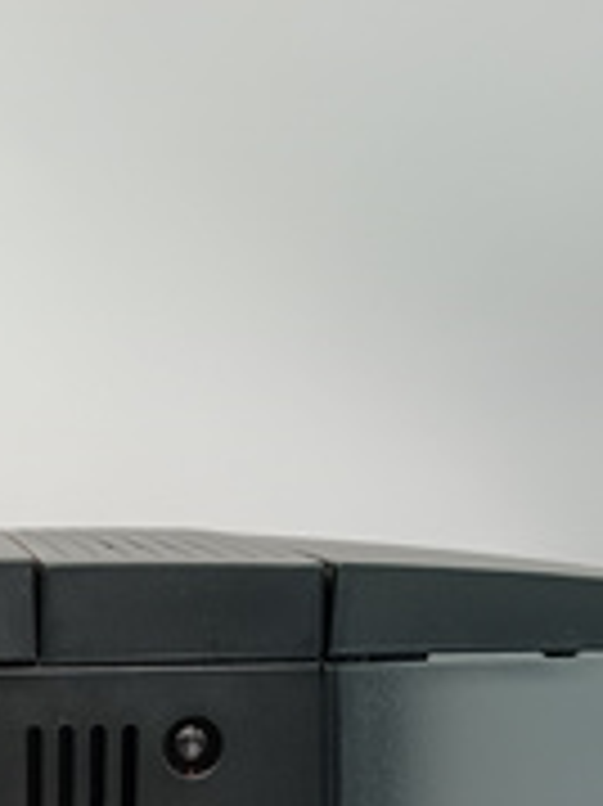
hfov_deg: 16.5
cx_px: -27
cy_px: 1337
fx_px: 2023
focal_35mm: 87
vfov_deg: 18.7
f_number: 1.8
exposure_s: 1/133
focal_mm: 4.81
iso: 141
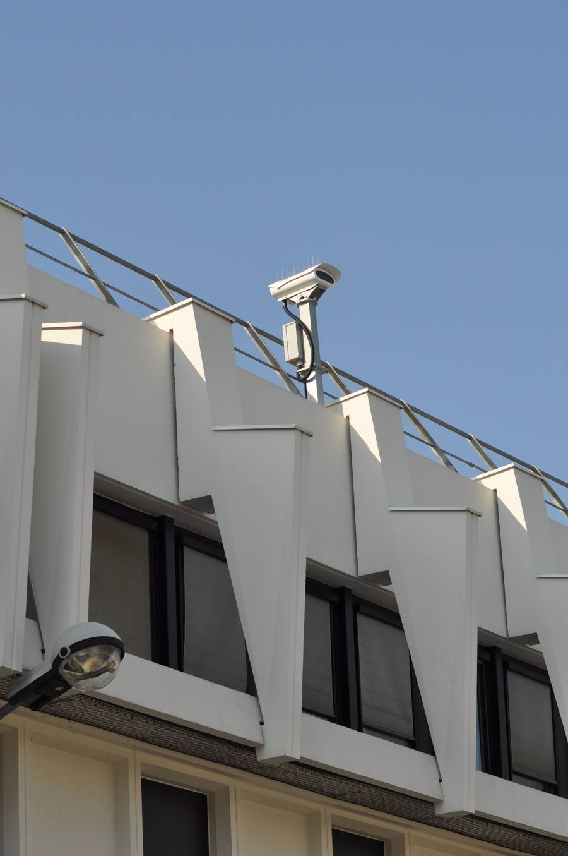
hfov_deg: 13.0
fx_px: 2491
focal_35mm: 105
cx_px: 284
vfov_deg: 19.5
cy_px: 428
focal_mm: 70
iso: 200
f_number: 6.3
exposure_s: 1/640
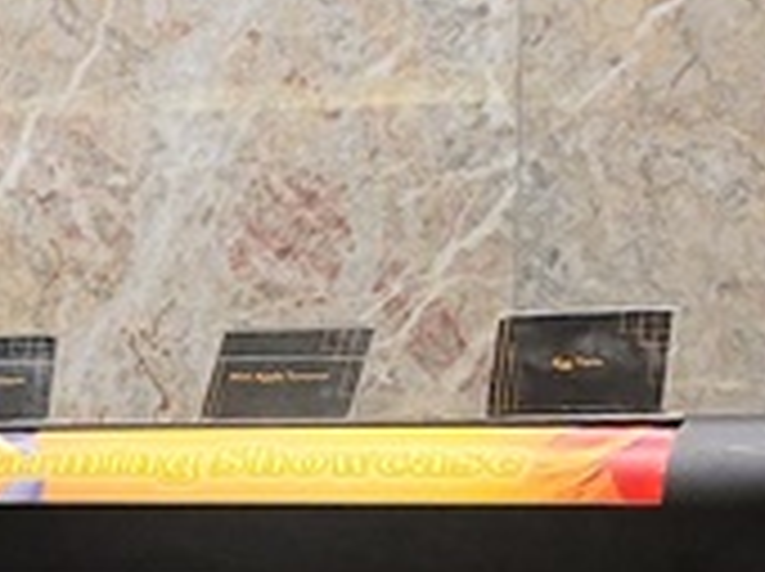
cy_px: 613
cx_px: -1300
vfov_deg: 9.6
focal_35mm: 153
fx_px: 3376
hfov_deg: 10.4
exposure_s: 1/50
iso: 200
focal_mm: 5.4
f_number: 1.8
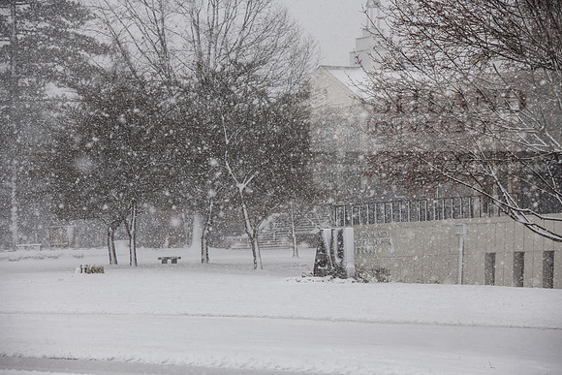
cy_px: 188
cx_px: 281
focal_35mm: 150
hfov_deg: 13.7
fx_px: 2342
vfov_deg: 9.2
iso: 640
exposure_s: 1/640
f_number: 7.1
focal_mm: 150
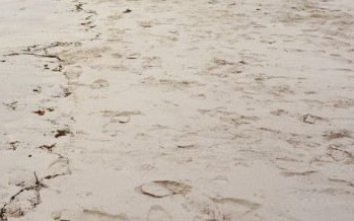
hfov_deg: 33.8
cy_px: -36
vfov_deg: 21.6
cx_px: 19
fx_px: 540
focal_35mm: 56
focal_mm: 16
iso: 100
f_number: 13
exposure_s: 1/80
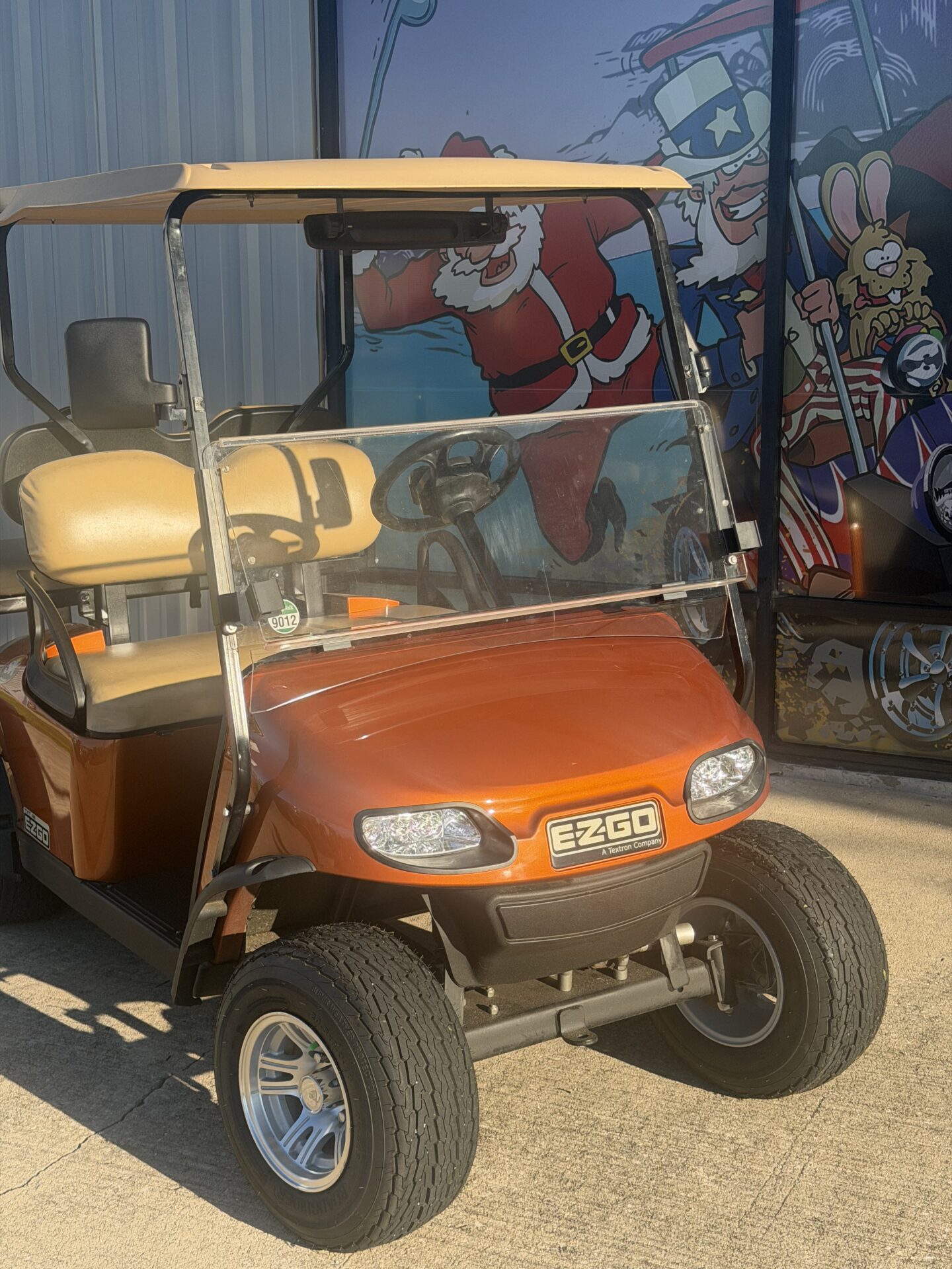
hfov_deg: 30.3
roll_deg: -0.7
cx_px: 476
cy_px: 634
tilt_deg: -10.1
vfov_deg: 39.7
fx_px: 1760
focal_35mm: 48
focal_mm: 6.76
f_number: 1.78
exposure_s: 1/3226
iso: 80
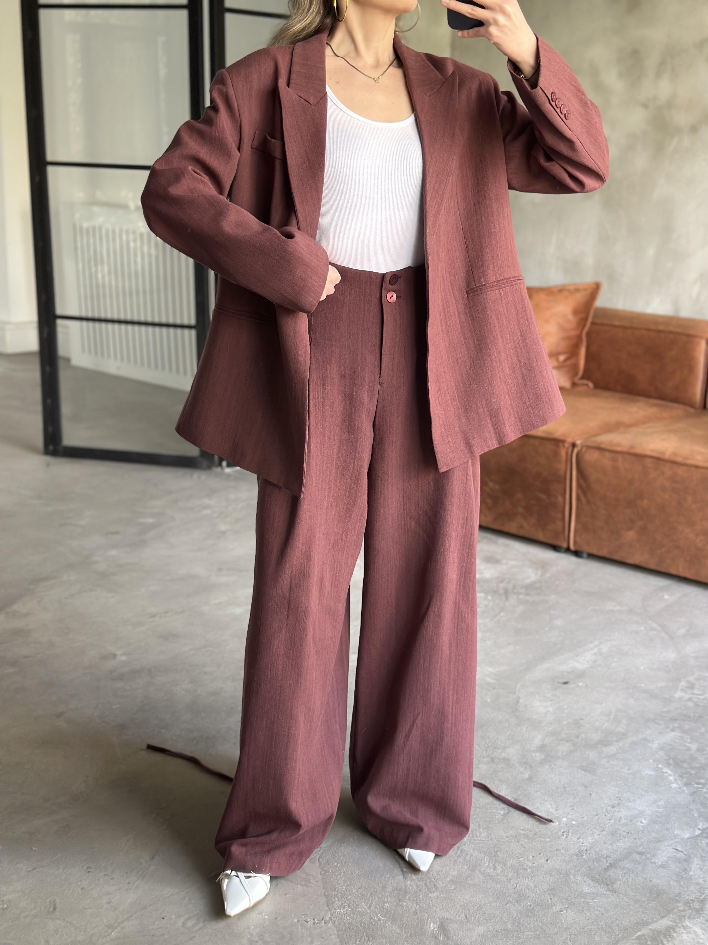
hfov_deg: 30.3
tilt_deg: -28.8
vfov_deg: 39.7
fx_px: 1309
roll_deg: -0.3
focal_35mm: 48
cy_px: 472
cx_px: 354
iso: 250
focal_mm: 6.86
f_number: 1.78
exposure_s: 1/60
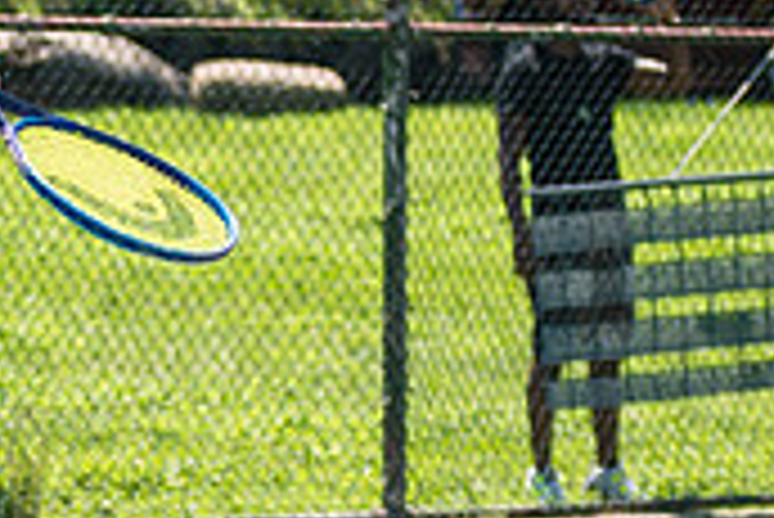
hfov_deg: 5.4
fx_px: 8198
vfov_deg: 3.6
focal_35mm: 381
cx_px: -210
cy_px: 563
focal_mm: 86
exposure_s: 1/1000
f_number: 4
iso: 125
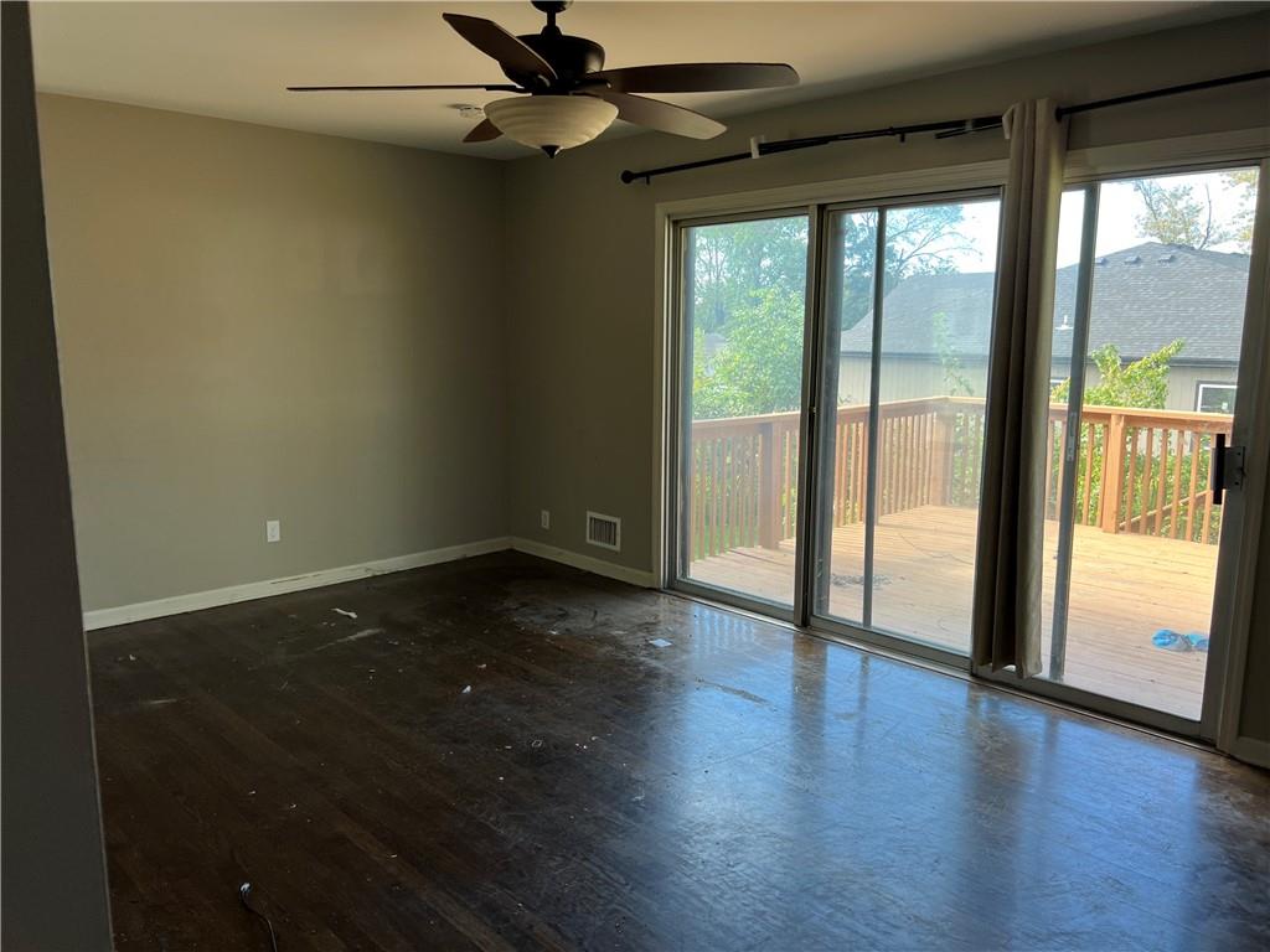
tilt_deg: -9.6
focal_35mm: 26
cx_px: 635
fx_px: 954
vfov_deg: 53.1
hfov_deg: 67.3
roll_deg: +0.0
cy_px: 476
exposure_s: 1/125
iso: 32
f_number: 1.5
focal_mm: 5.7
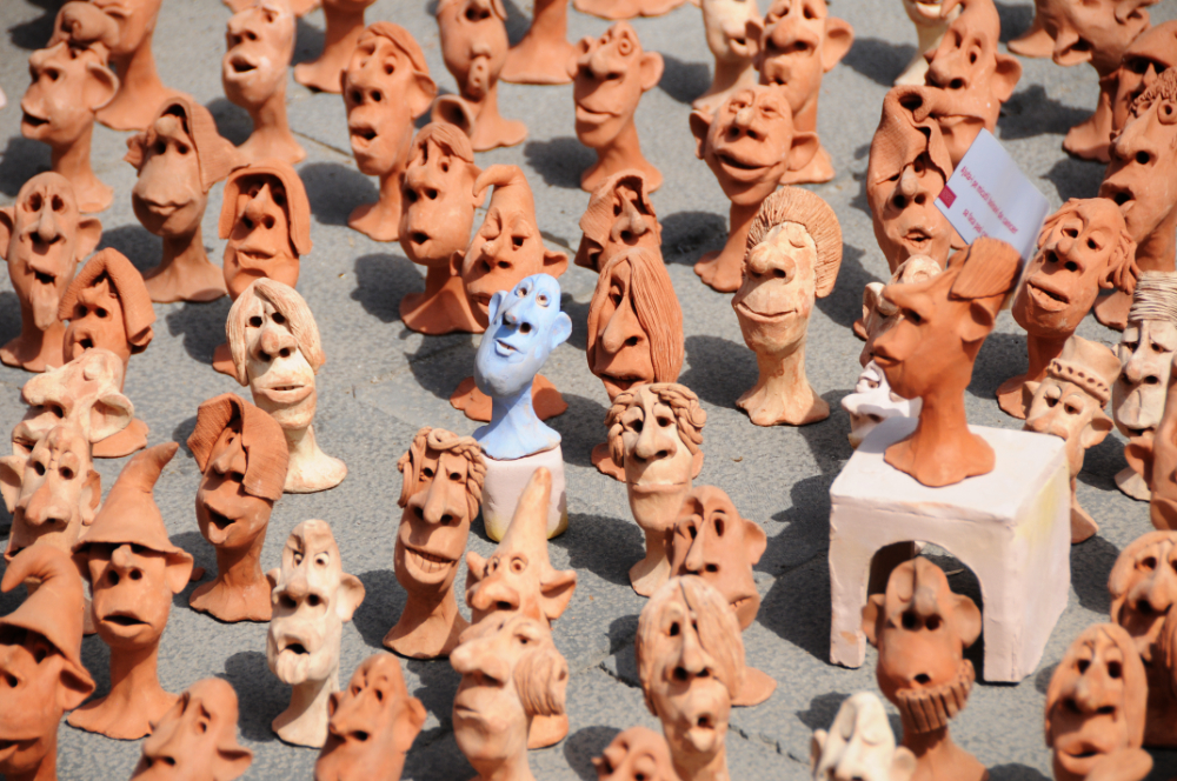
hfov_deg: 9.2
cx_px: 588
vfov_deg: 6.1
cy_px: 390
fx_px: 7347
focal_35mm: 225
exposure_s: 1/1250
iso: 320
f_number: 7.1
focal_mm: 150
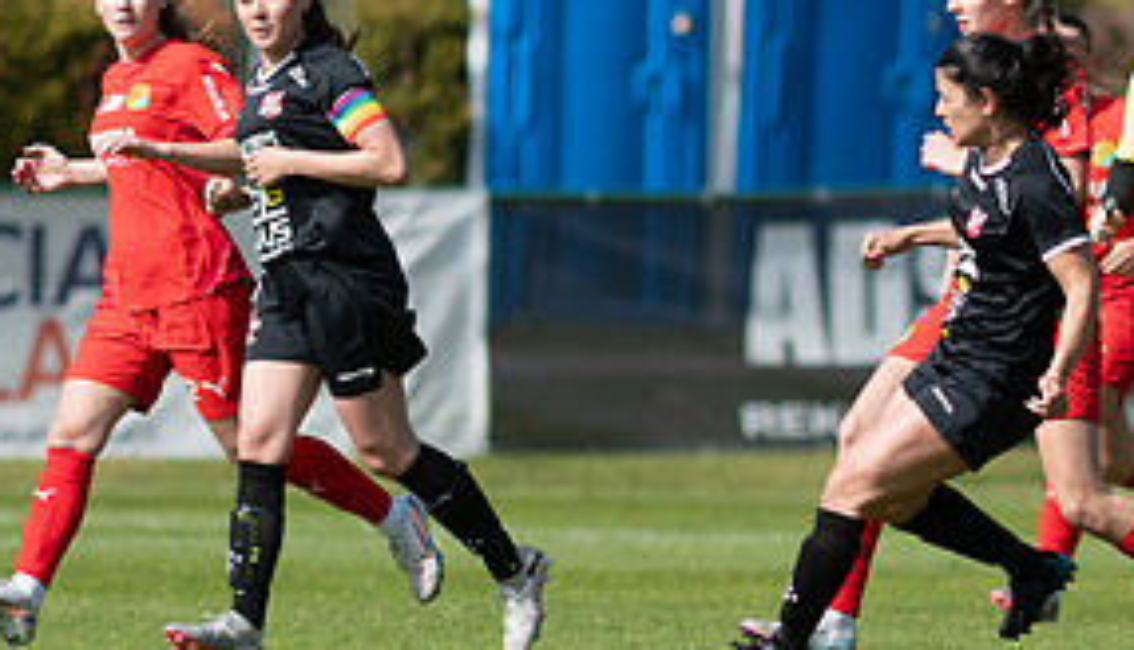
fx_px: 34712
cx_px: 1195
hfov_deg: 1.9
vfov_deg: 1.1
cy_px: 408
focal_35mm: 1149
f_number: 3.2
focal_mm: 300
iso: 100
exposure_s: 1/2000
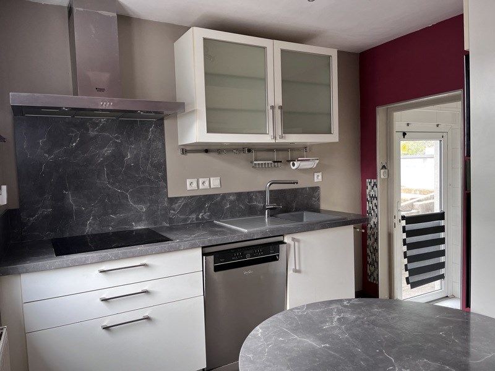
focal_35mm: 26
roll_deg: +2.9
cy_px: 186
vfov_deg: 53.1
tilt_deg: -3.9
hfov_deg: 67.3
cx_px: 248
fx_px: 372
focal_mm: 5.1
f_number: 1.6
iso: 125
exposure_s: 1/119
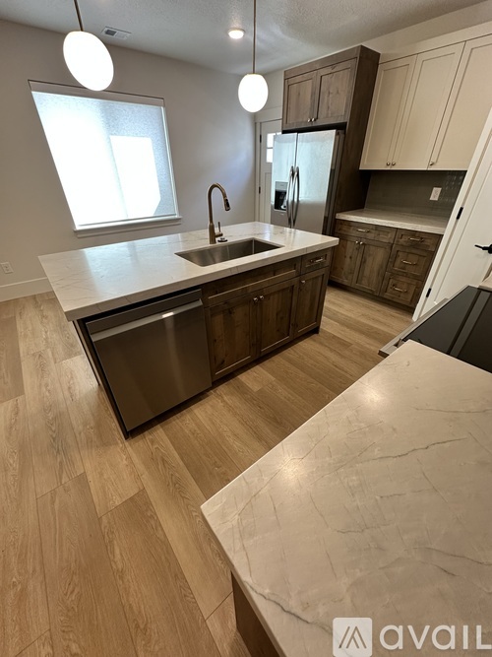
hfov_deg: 85.7
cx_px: 246
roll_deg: -0.1
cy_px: 328
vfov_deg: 102.1
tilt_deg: -31.8
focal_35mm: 14
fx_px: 265
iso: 200
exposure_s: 1/120
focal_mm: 2.22
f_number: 2.2
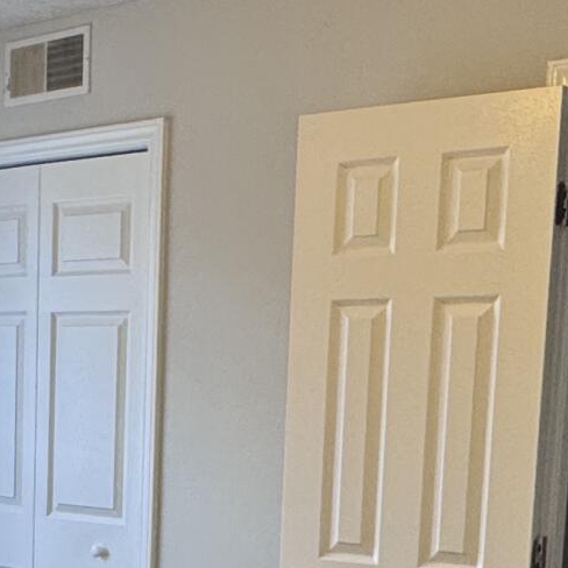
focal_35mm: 76
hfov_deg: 21.9
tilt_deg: -8.9
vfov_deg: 21.7
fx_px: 1411
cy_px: 604
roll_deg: -0.8
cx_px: 1
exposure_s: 1/120
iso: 250
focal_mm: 2.22
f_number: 2.2
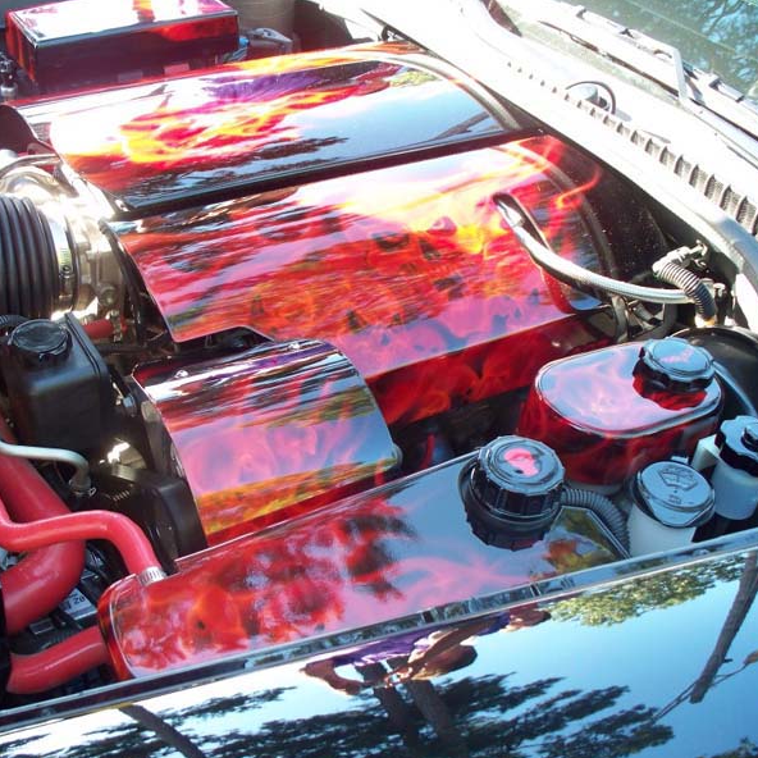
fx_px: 1065
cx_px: 264
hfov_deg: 38.8
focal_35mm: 43
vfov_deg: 39.2
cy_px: 382
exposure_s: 1/60
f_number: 2.8
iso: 200
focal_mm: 7.54
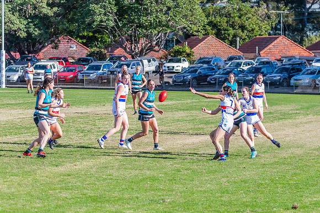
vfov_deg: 6.8
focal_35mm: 202
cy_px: 143
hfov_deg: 10.2
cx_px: 215
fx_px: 1793
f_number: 7.1
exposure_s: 1/1600
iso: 800
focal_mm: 150
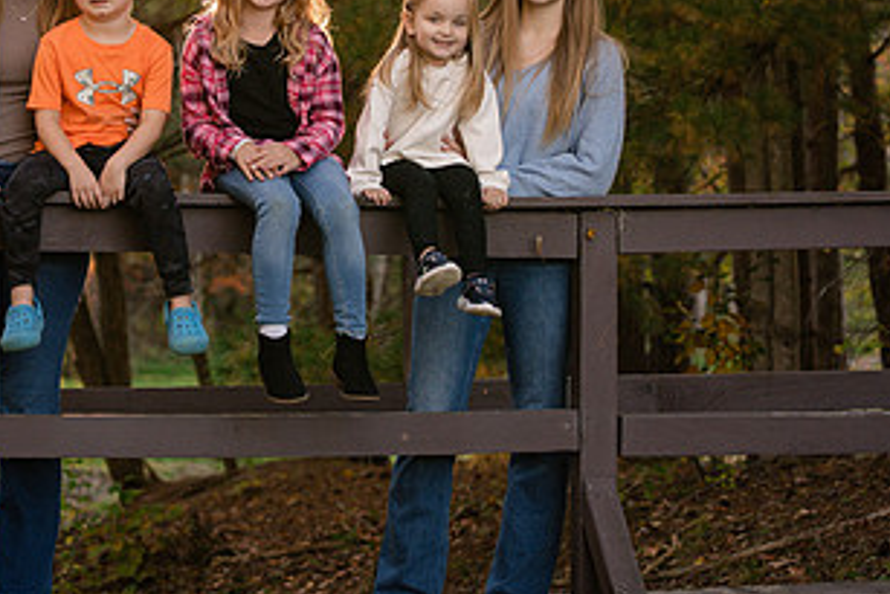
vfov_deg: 7.3
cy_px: 165
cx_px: 341
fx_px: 4650
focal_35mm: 188
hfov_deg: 10.9
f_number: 4
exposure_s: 1/320
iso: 400
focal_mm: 85
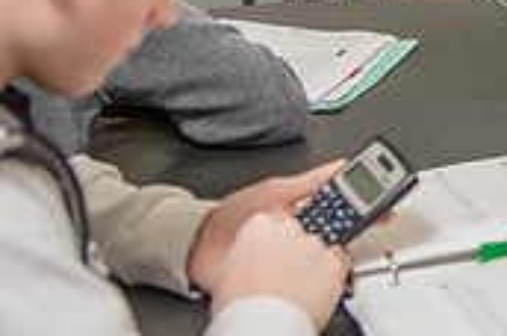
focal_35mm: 115
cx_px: 713
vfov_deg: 11.3
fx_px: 1617
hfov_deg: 16.5
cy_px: -202
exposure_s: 1/200
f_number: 3.2
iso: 1250
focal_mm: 34
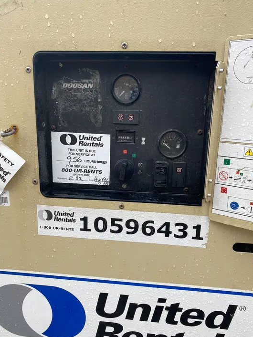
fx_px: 263
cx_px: 128
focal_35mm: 27
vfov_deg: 65.3
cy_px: 171
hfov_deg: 51.4
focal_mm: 4.25
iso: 32
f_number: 1.8
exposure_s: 1/134
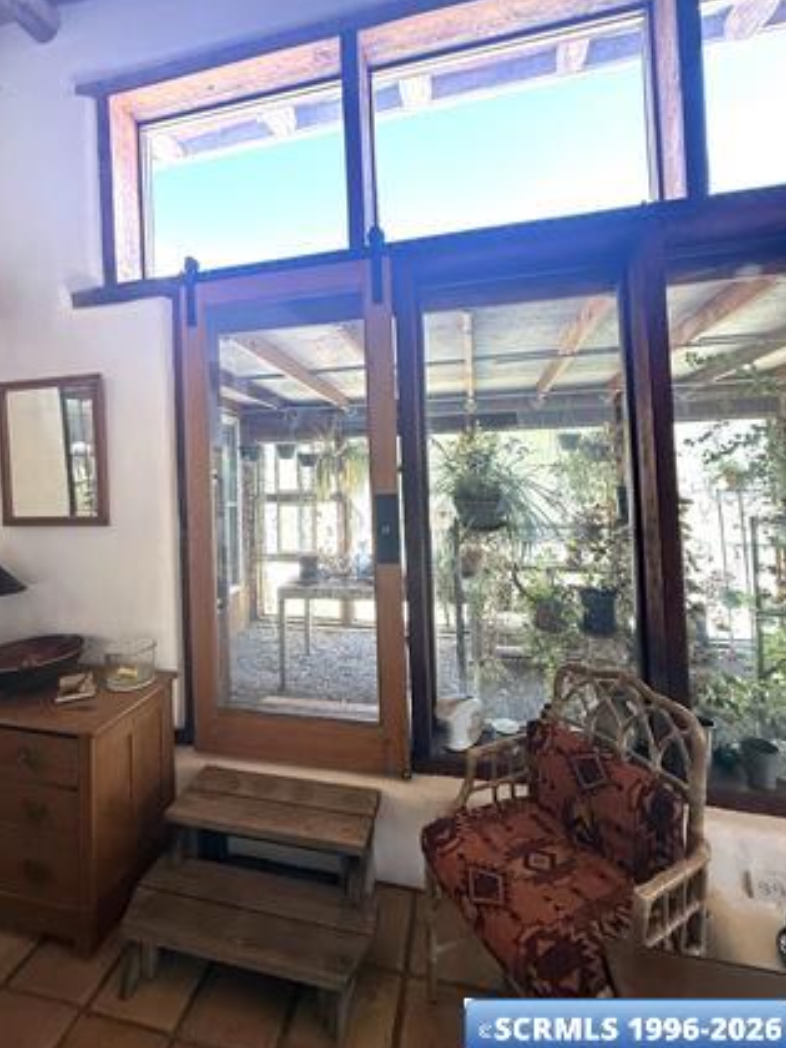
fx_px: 484
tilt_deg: +1.7
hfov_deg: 77.8
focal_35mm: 16
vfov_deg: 94.0
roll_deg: -0.2
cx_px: 347
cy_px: 459
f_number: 2.2
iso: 100
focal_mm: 2.22
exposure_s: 1/99
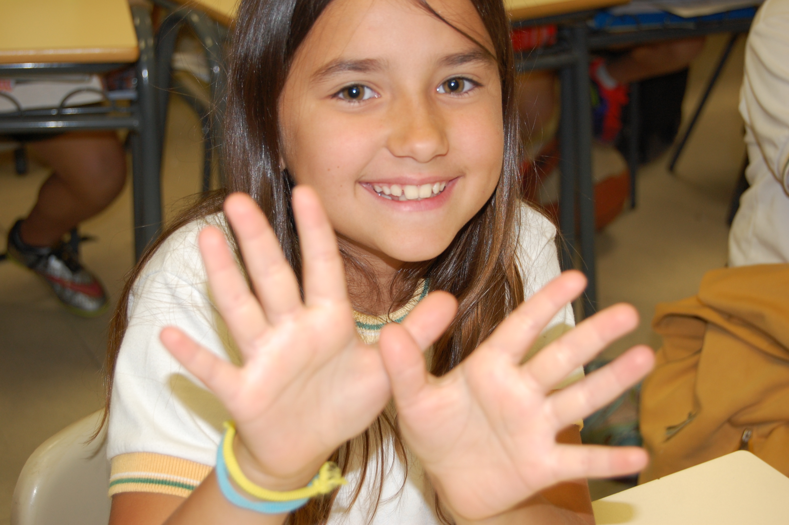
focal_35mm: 68
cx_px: 394
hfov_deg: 29.9
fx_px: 1478
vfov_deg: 20.1
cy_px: 262
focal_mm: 45
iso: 400
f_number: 5.3
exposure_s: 1/60
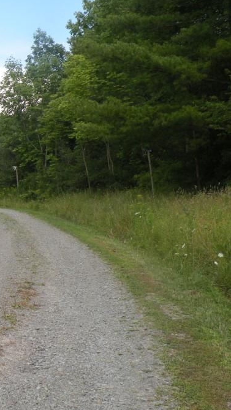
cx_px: -62
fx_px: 598
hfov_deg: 20.2
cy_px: 219
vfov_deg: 37.8
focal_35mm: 55
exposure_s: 1/148
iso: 64
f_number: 5.6
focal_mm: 5.8
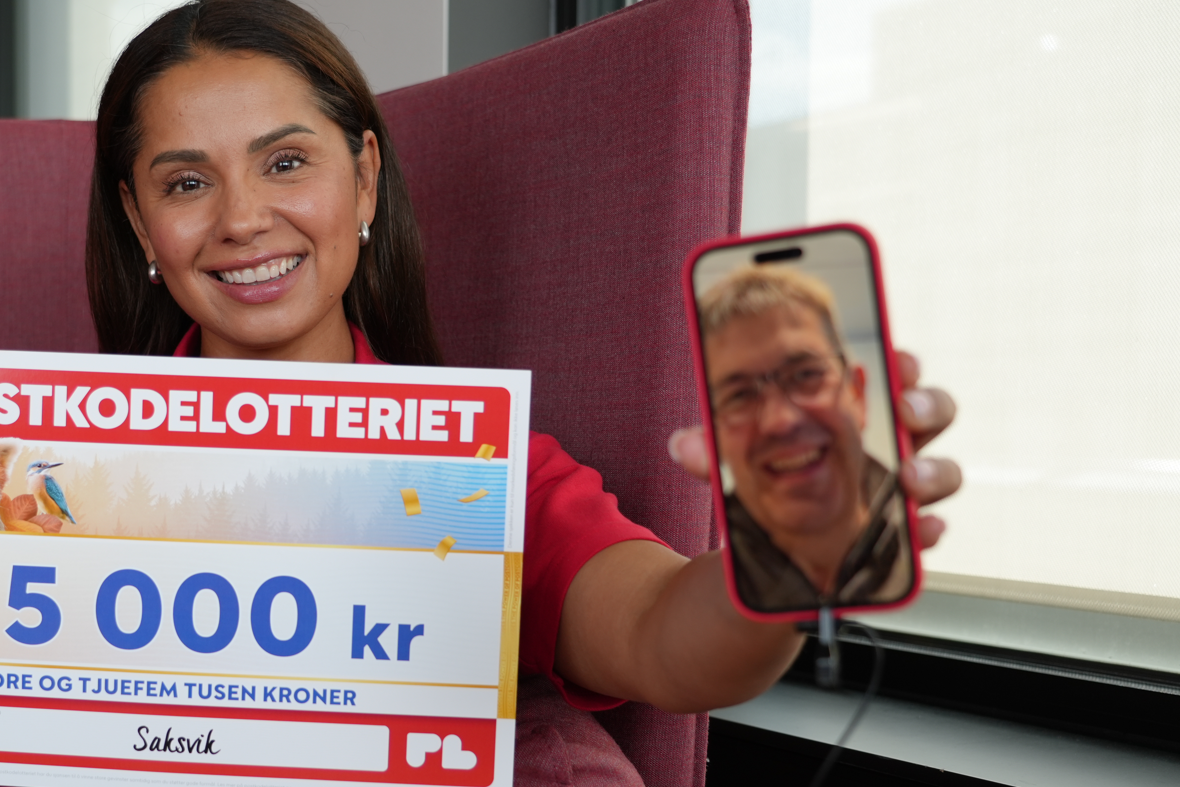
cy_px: 487
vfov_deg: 23.7
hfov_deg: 34.4
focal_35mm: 57
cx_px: 320
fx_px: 1868
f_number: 4
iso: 250
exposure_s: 1/160
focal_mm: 39
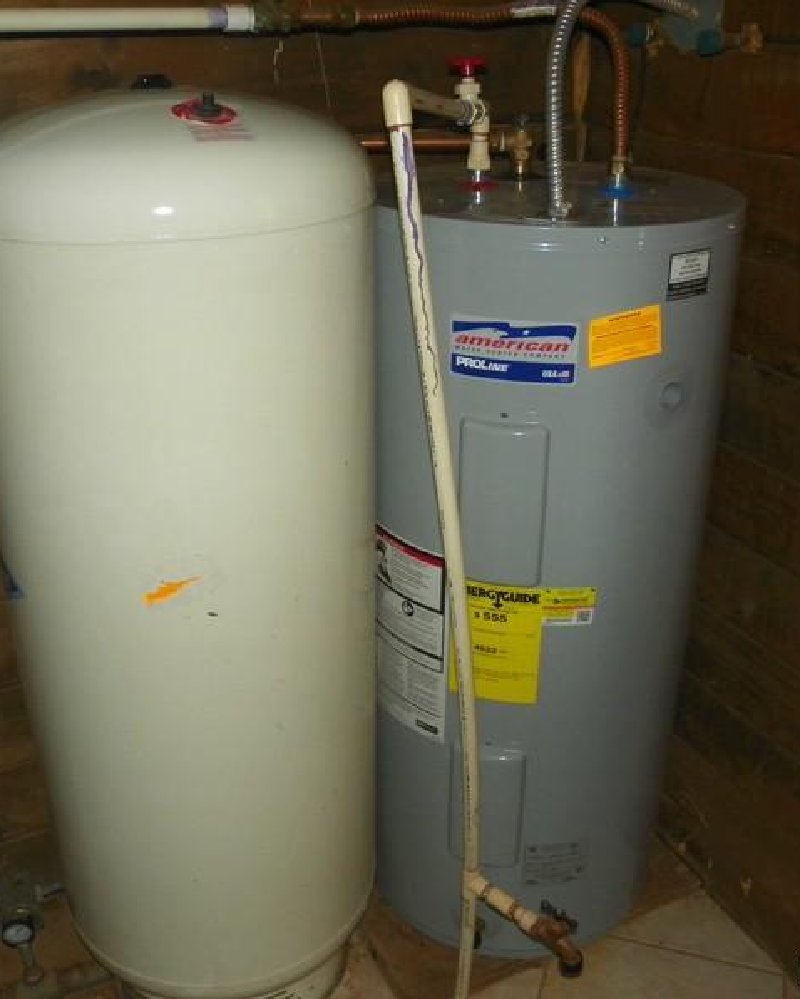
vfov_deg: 52.8
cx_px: 365
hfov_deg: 43.3
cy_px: 500
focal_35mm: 34
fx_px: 1006
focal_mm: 4.6
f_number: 2.8
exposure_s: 1/30
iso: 200
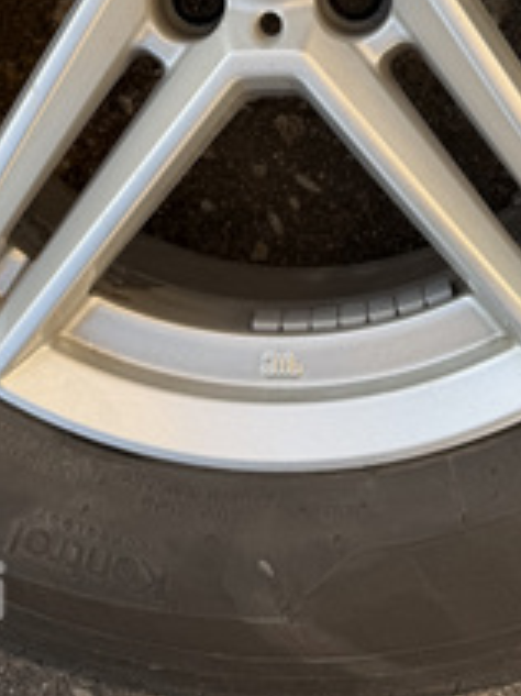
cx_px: 295
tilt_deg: -84.7
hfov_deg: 25.6
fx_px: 1145
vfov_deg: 29.5
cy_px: -119
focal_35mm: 57
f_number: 1.78
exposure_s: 1/840
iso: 80
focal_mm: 6.76
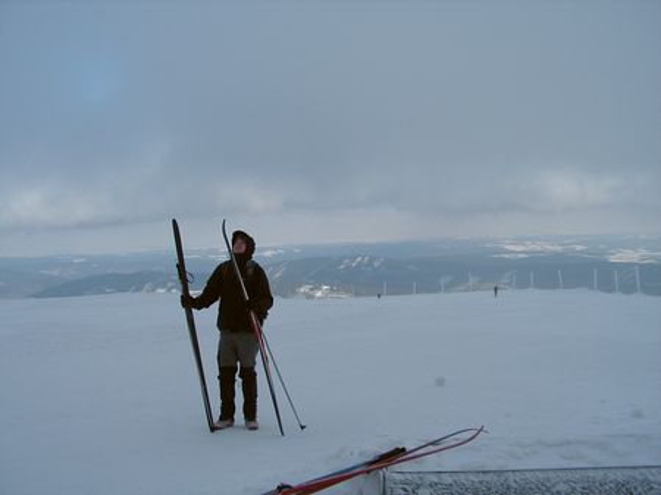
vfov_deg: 39.6
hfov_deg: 51.4
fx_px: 687
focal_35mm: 36
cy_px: 248
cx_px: 330
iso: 50
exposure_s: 1/800
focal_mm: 6
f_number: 3.2
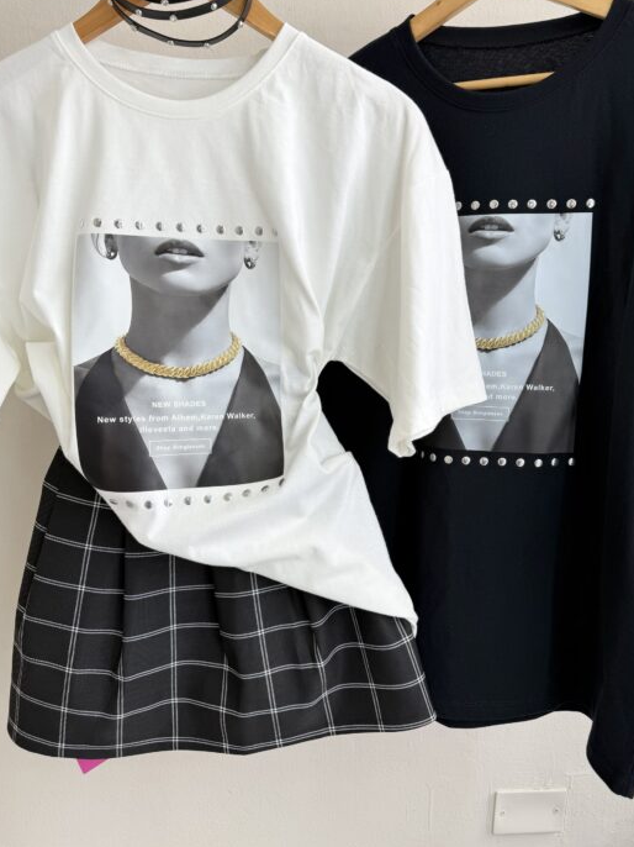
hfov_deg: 49.7
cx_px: 342
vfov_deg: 63.4
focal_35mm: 28
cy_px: 396
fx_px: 684
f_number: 1.78
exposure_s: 1/124
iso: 50
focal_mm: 6.76
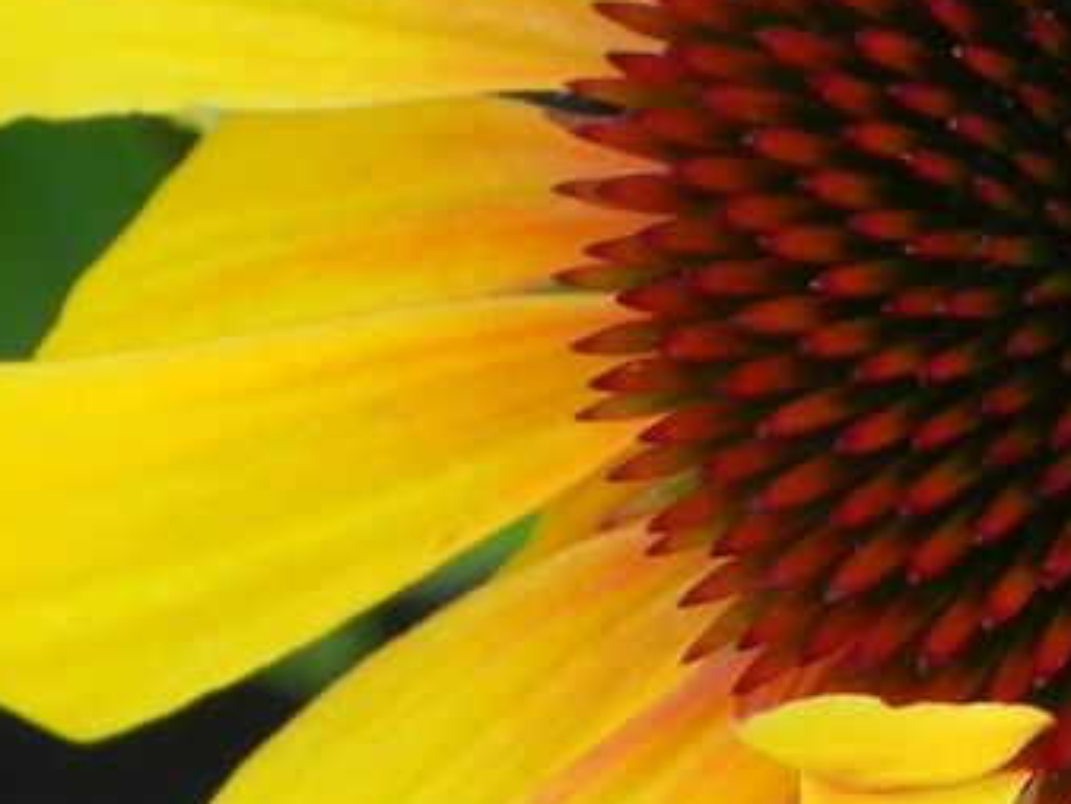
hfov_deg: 5.9
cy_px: 362
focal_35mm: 332
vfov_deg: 4.5
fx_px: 10276
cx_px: 1254
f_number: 4.5
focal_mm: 18.8
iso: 160
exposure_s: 1/50
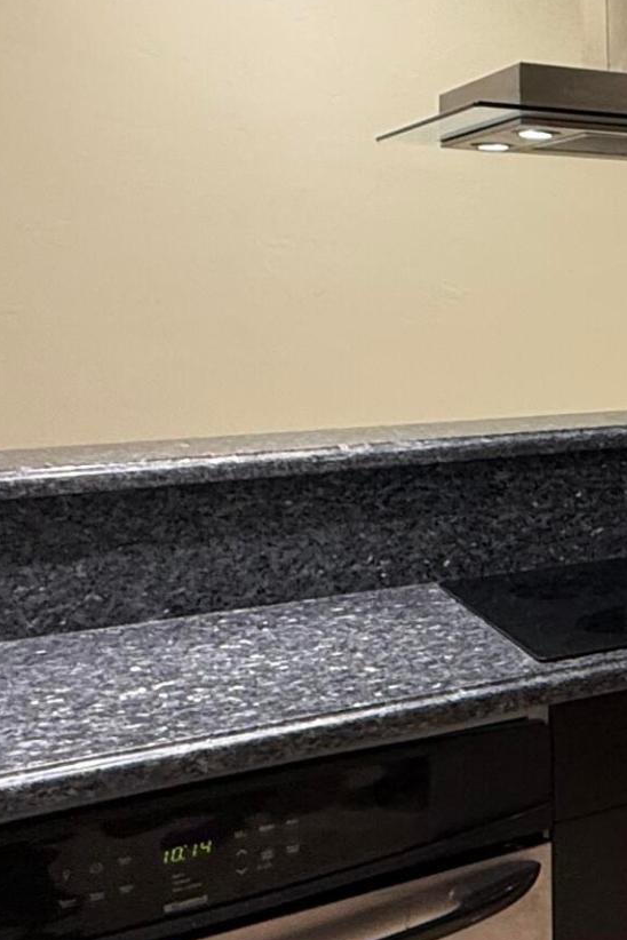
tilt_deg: -2.1
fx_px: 1332
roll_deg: -0.5
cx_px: 1197
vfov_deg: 38.5
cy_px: 325
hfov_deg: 18.8
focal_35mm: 51
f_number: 2.2
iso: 200
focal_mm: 2.22
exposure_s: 1/60
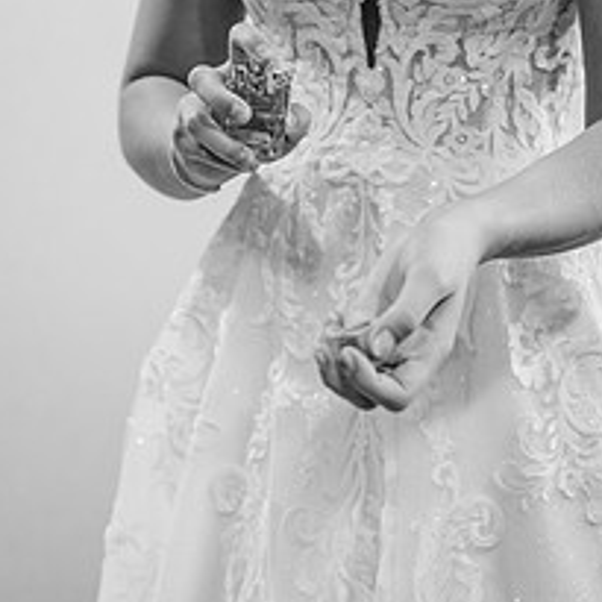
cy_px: 232
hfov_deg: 18.7
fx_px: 1830
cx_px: 377
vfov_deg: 18.7
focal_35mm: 93
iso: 500
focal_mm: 50
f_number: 2.8
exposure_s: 1/125
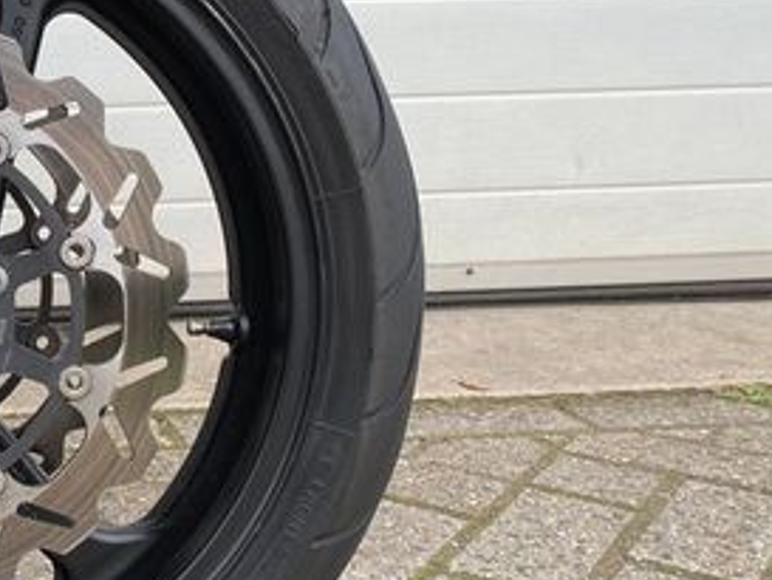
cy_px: 257
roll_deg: +0.2
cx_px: -76
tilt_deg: -12.5
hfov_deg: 28.7
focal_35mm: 61
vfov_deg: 24.0
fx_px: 1361
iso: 32
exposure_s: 1/357
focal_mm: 4.25
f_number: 1.8
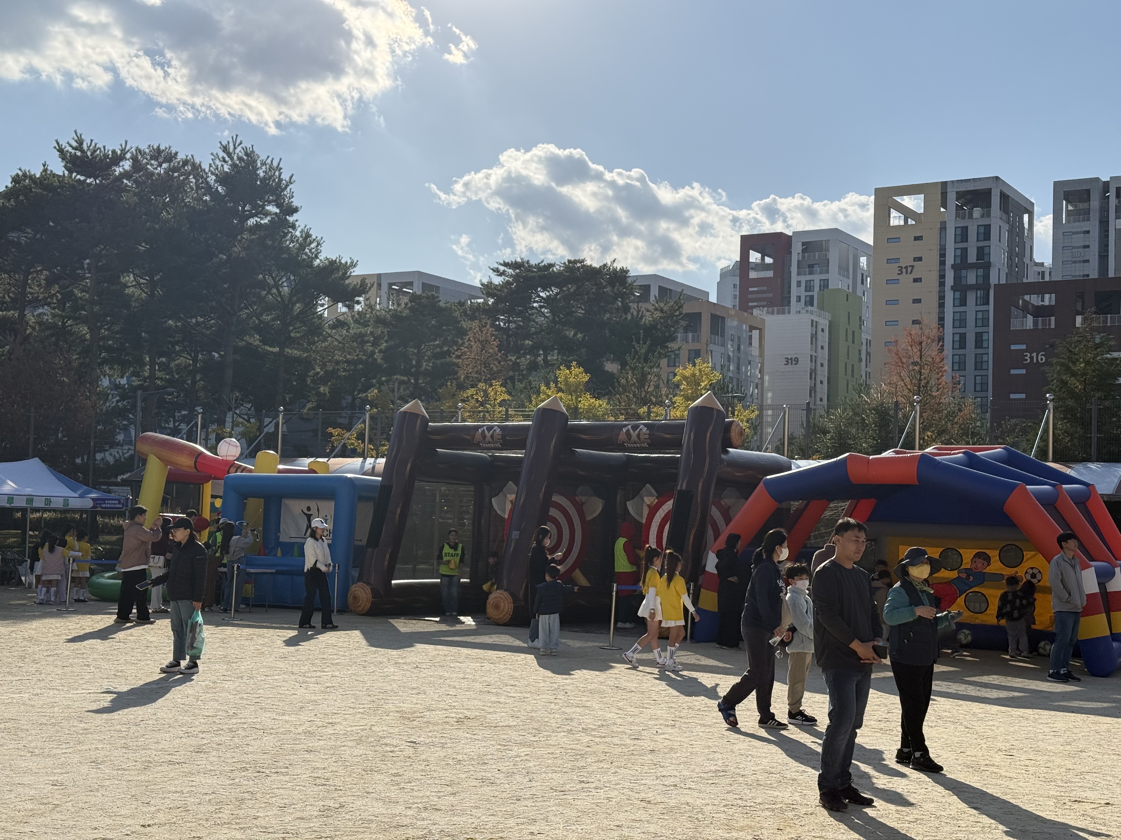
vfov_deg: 30.3
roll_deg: -2.2
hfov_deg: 39.7
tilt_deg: +3.6
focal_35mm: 48
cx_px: 560
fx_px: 1554
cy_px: 420
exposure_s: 1/9901
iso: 80
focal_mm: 6.76
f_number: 1.78
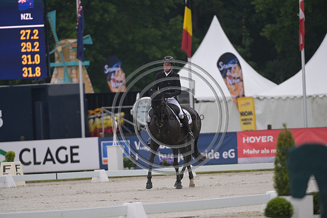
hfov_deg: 5.2
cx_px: 164
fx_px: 3634
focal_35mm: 400
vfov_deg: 3.4
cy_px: 109
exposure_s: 1/1250
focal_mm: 400
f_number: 5
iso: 900
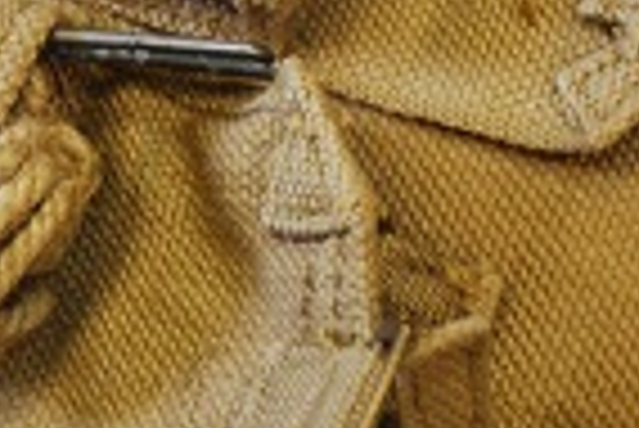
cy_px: 151
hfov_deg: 11.0
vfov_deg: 7.5
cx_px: -50
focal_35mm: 184
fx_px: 3271
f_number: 4
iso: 400
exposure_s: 1/30
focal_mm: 29
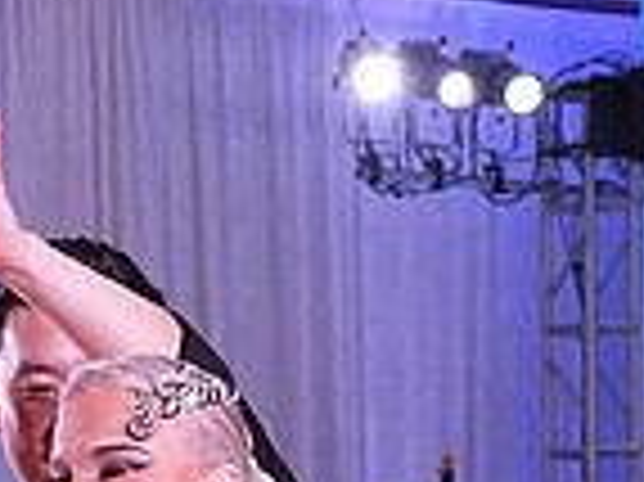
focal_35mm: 309
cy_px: 1198
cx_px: 232
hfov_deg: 6.4
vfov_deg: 4.7
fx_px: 5744
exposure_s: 1/320
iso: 3200
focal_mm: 53
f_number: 5.6
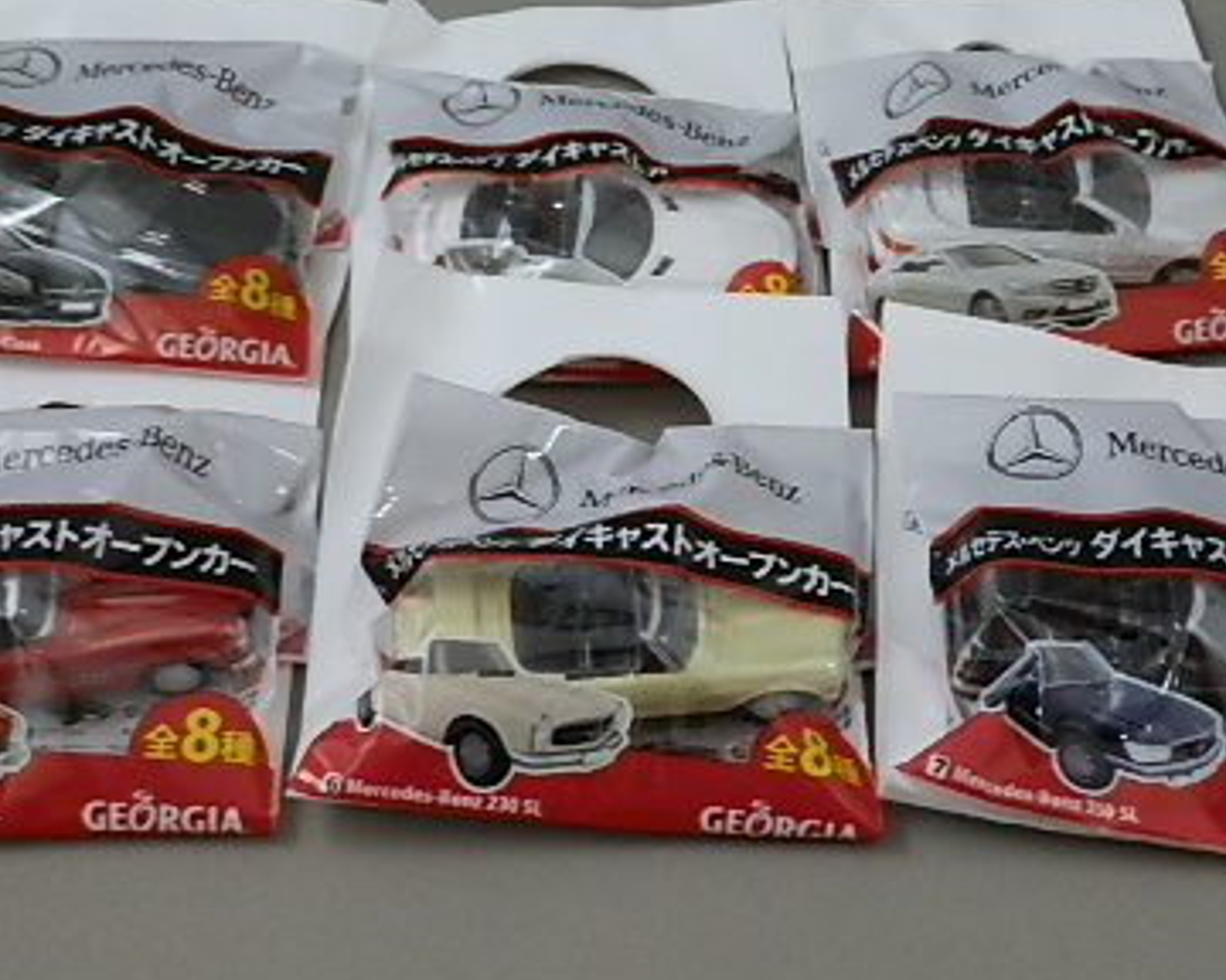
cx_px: 814
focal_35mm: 59
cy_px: 419
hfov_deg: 31.7
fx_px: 2141
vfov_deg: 25.8
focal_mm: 6.17
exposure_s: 1/15
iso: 200
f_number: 3.5
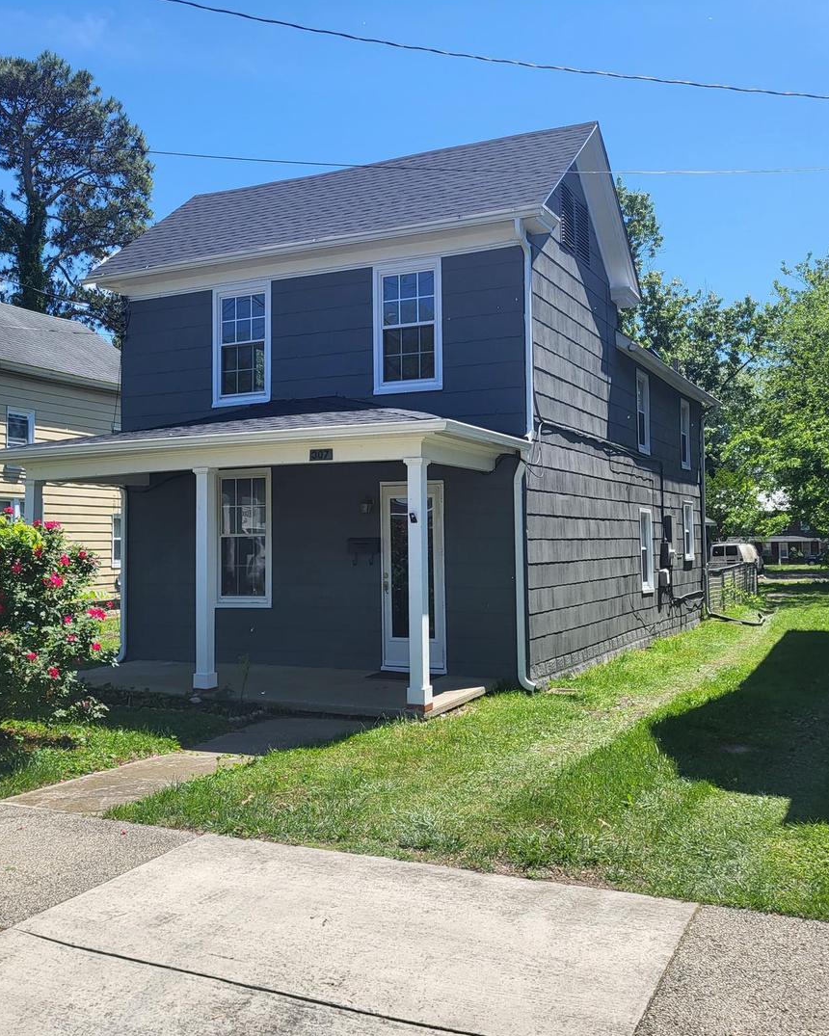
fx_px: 1043
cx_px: 334
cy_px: 518
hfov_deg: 43.2
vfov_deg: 52.8
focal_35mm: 34
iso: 40
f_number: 1.8
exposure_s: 1/1819
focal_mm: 5.4
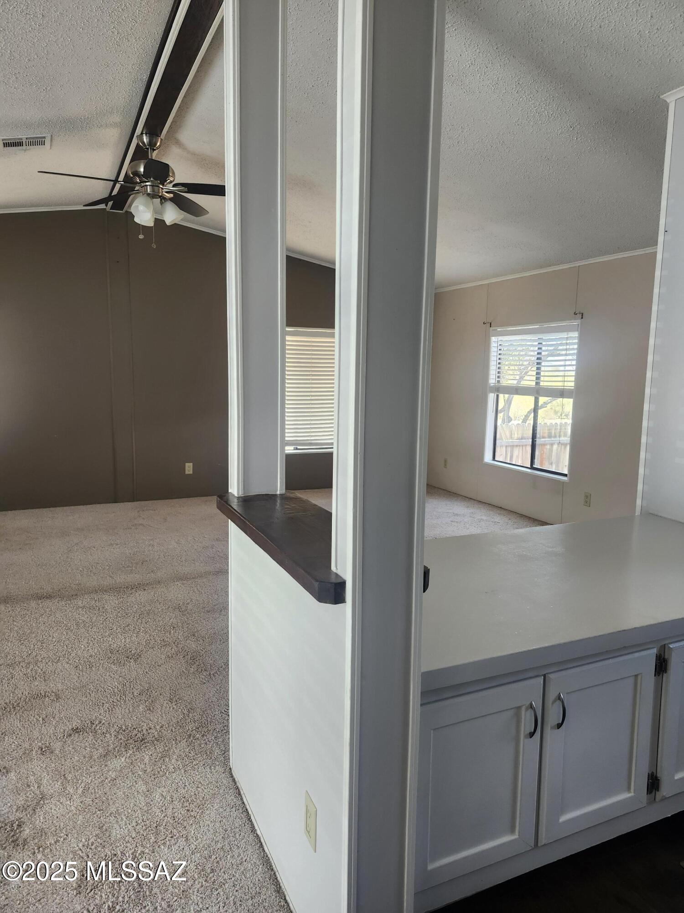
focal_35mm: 23
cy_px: 456
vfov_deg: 73.9
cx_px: 342
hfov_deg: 58.9
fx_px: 606
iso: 125
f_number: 1.8
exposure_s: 1/180
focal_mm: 5.54
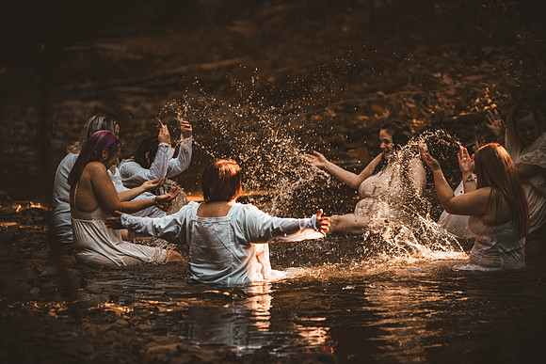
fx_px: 3034
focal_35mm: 200
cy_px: 182
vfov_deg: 6.9
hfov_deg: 10.3
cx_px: 273
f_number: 2.8
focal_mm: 200
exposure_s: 1/400
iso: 1000
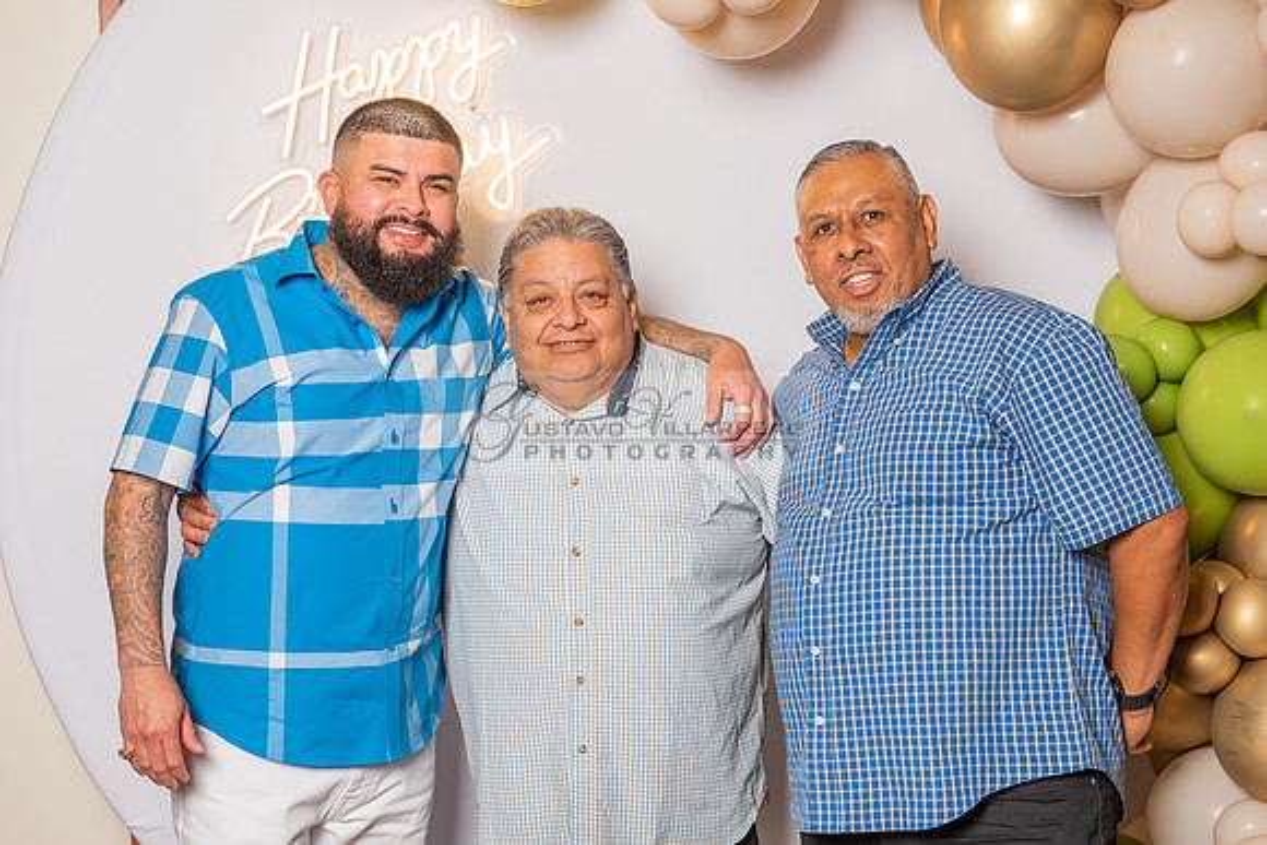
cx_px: 593
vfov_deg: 21.5
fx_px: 2219
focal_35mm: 63
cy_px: 501
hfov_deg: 31.9
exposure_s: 1/200
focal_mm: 50
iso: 200
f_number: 4
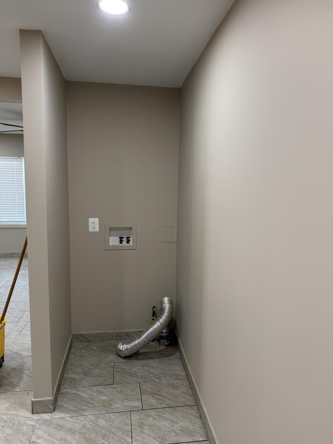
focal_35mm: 24
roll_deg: -1.2
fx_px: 308
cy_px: 222
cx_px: 166
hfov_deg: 56.8
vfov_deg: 71.6
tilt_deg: -6.4
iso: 125
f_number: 1.78
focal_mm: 6.76
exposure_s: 1/60
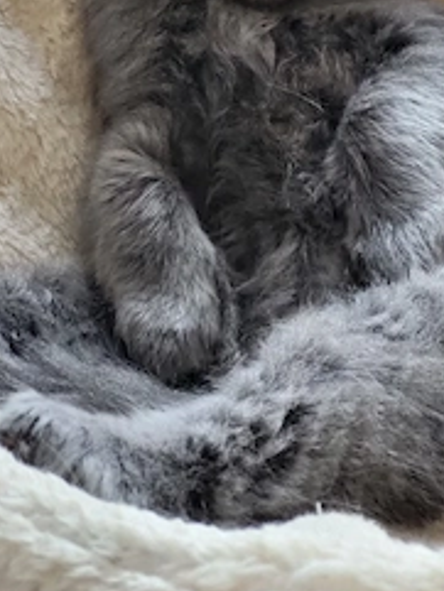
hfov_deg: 11.8
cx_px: 250
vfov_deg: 15.5
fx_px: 2153
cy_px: 128
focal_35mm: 126
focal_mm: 7.12
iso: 320
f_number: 2.4
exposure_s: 1/50.3
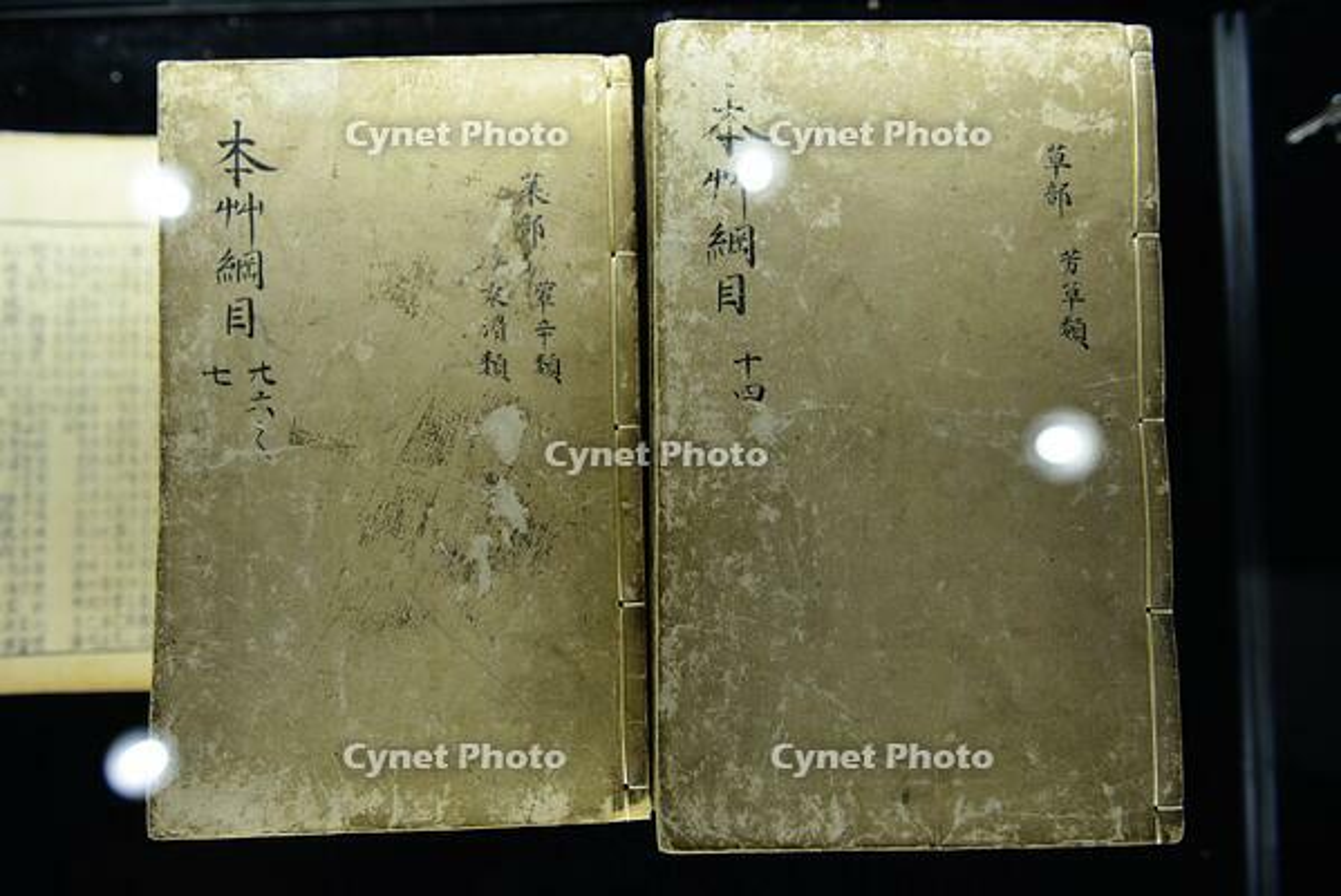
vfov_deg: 53.2
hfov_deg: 73.7
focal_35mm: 24
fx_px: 894
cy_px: 448
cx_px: 670
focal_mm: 24
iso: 640
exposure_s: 1/200
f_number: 2.8
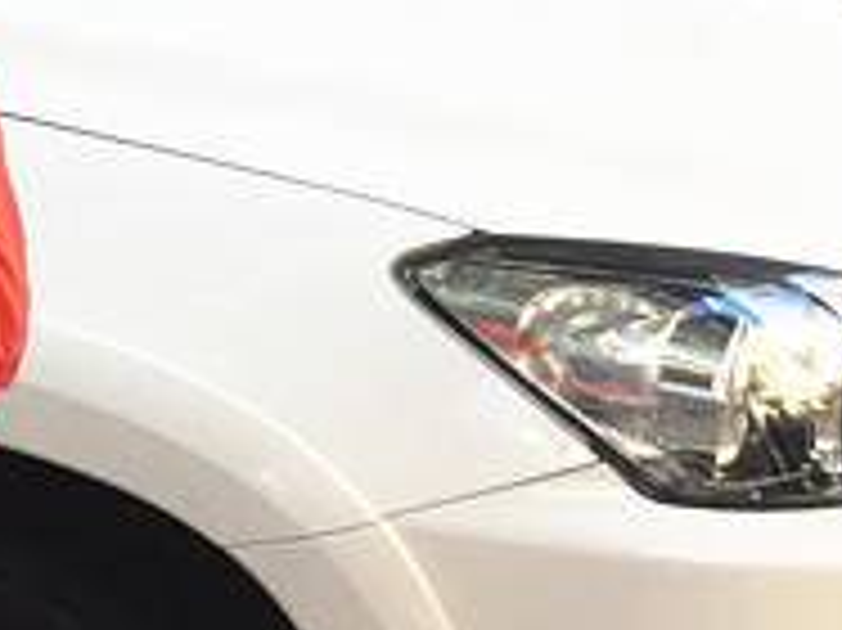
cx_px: -747
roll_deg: +0.0
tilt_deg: -14.2
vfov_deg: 11.9
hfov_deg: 13.9
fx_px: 3014
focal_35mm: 124
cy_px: 76
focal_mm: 4.15
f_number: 2.2
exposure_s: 1/108
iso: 32
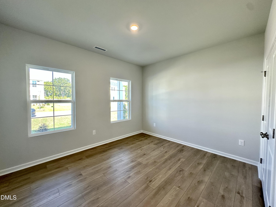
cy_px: 104
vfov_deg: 85.7
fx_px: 112
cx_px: 138
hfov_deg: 102.1
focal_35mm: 14
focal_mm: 2.22
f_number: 2.2
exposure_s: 1/120
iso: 250
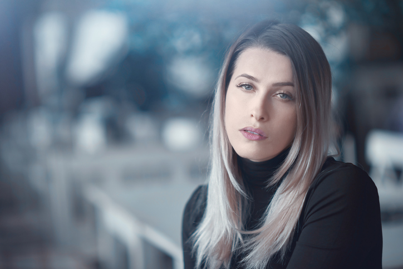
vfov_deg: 16.1
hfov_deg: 23.9
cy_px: 134
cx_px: 202
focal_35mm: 85
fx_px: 952
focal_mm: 85
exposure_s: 1/125
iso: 110
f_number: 1.8
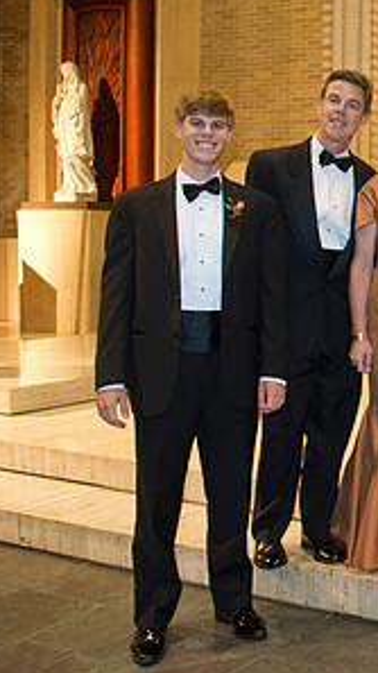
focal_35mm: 49
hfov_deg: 19.6
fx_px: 873
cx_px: 638
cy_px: 267
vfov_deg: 41.9
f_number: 5
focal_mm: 24
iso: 1600
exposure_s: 1/80
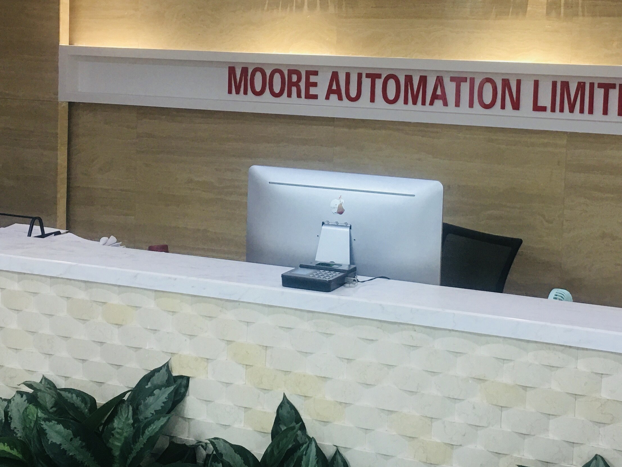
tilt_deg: -2.8
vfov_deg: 27.2
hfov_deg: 36.1
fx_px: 952
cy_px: 126
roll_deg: -2.2
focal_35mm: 53
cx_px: 365
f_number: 2.2
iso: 50
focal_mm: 4.15
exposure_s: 1/17
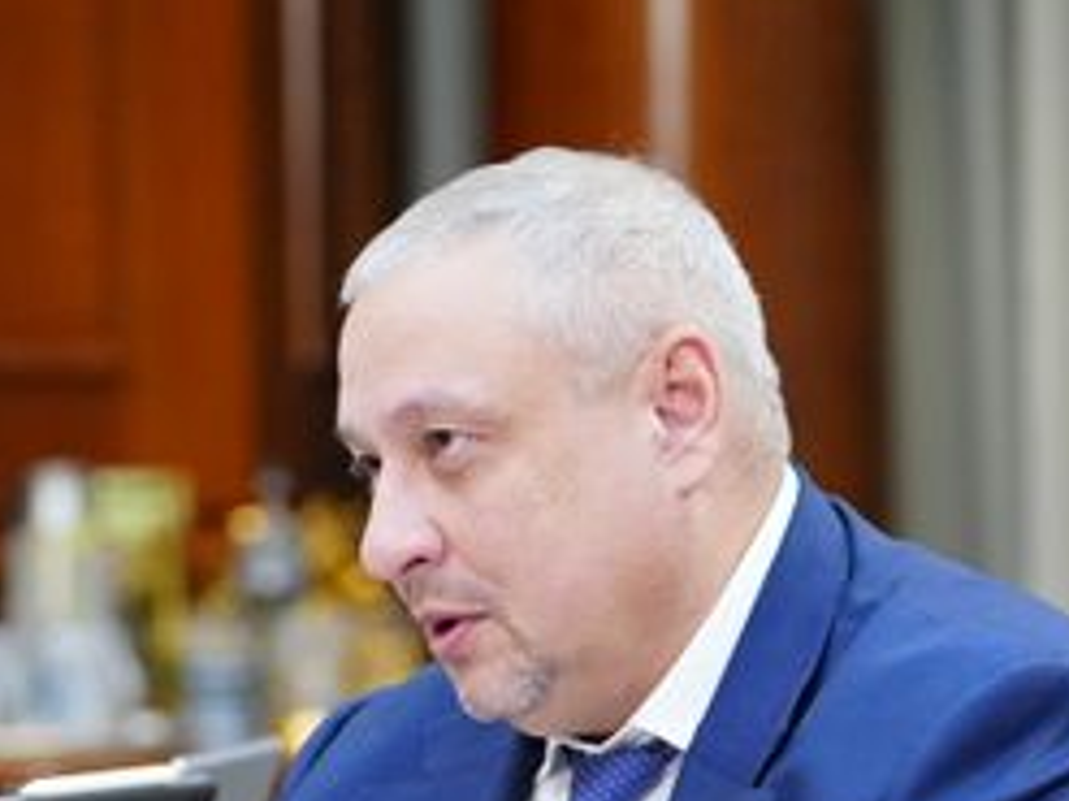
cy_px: 966
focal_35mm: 310
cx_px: 258
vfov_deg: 4.8
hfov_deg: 6.4
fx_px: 9569
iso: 4000
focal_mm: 114
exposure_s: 1/200
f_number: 3.2
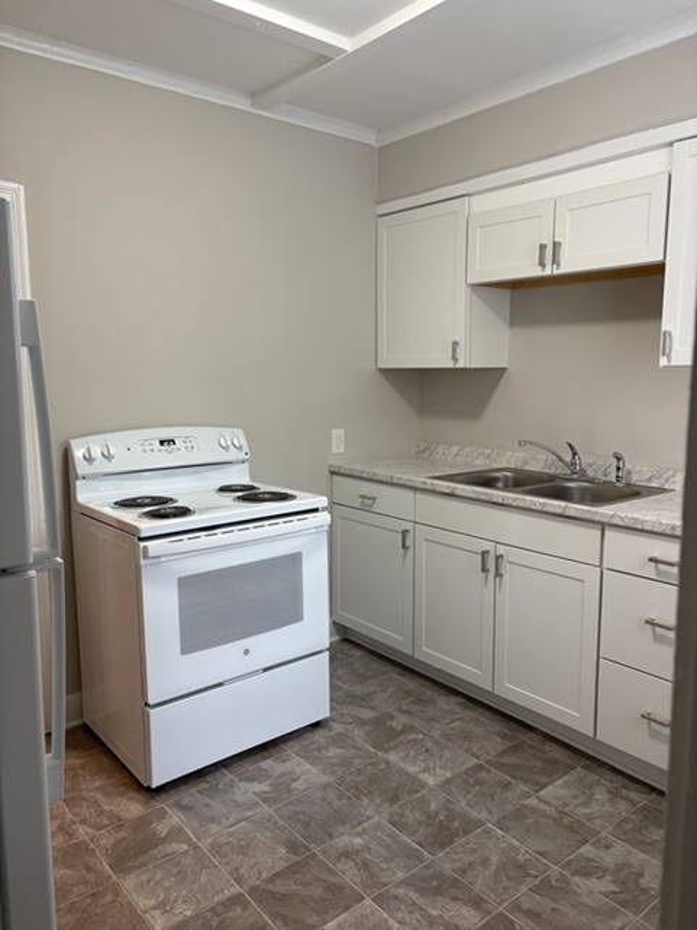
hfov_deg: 53.0
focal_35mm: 26
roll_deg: +0.4
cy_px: 465
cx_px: 348
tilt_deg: -6.0
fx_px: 698
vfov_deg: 67.3
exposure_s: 1/60
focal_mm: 5.96
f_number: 1.6
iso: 100
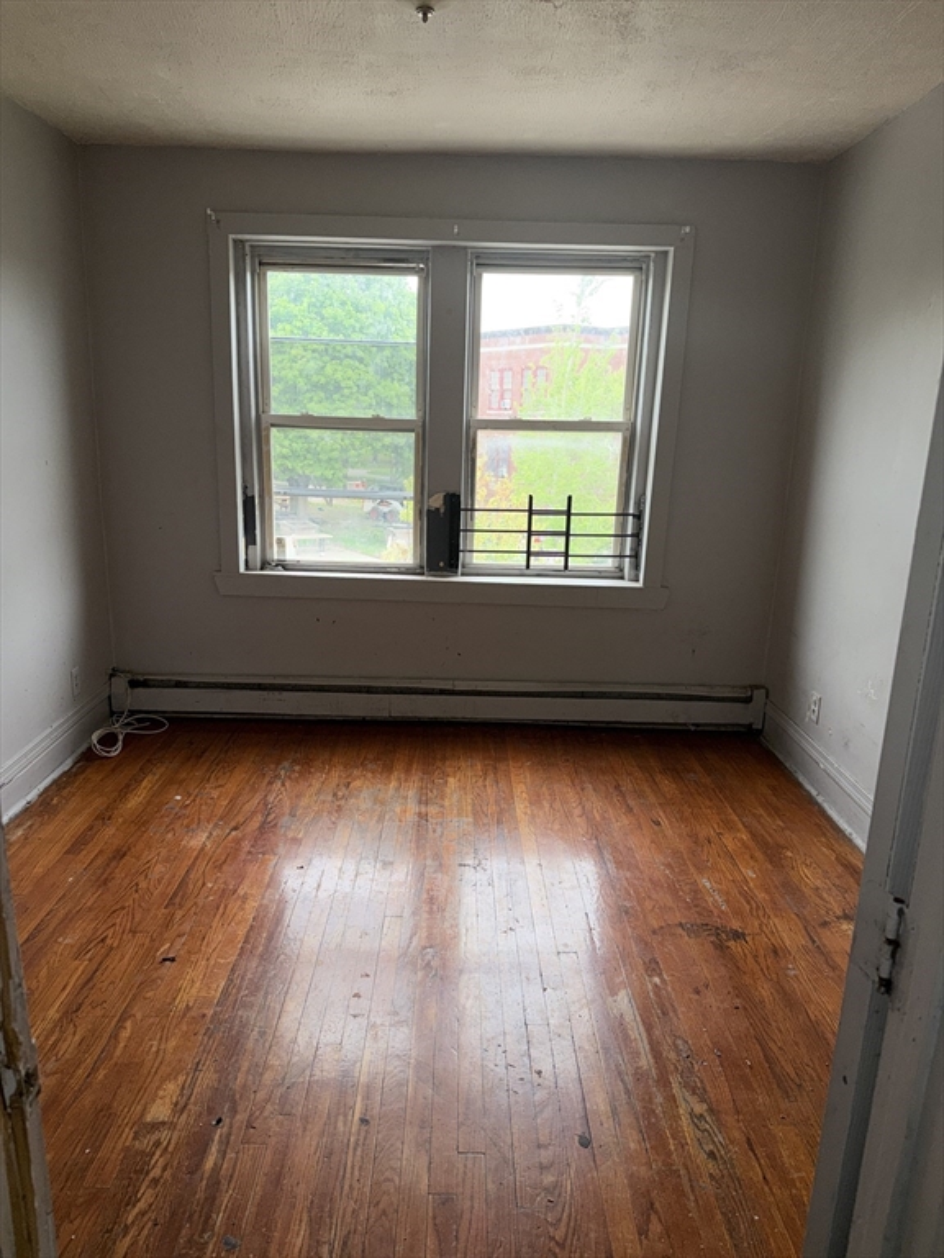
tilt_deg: -12.4
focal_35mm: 24
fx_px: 873
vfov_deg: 71.6
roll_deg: -1.1
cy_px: 629
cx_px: 472
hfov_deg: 56.8
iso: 50
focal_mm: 6.76
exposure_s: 1/222
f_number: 1.78
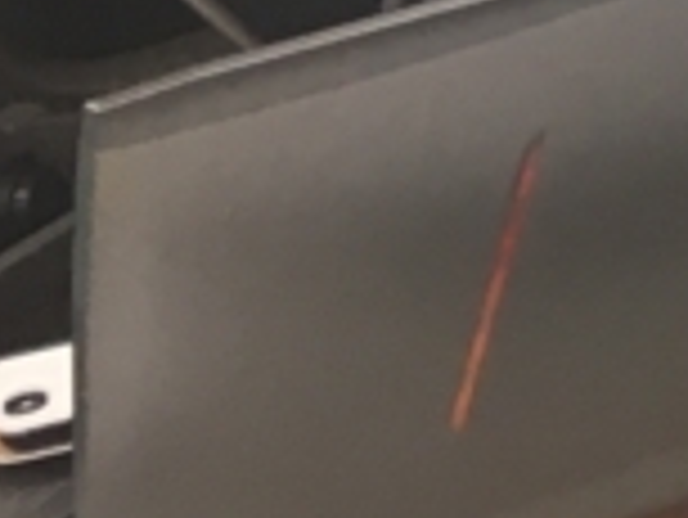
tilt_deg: -14.2
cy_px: -946
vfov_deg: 7.0
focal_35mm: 194
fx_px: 3859
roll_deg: -1.3
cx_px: 1916
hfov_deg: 8.8
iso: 32
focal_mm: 4.15
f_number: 2.2
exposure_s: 1/30
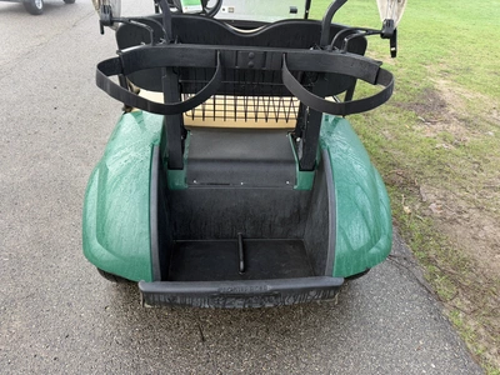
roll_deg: -5.5
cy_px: 188
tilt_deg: -33.4
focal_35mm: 24
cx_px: 250
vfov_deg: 56.8
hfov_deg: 71.6
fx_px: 347
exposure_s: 1/121
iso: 80
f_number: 1.78
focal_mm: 6.76
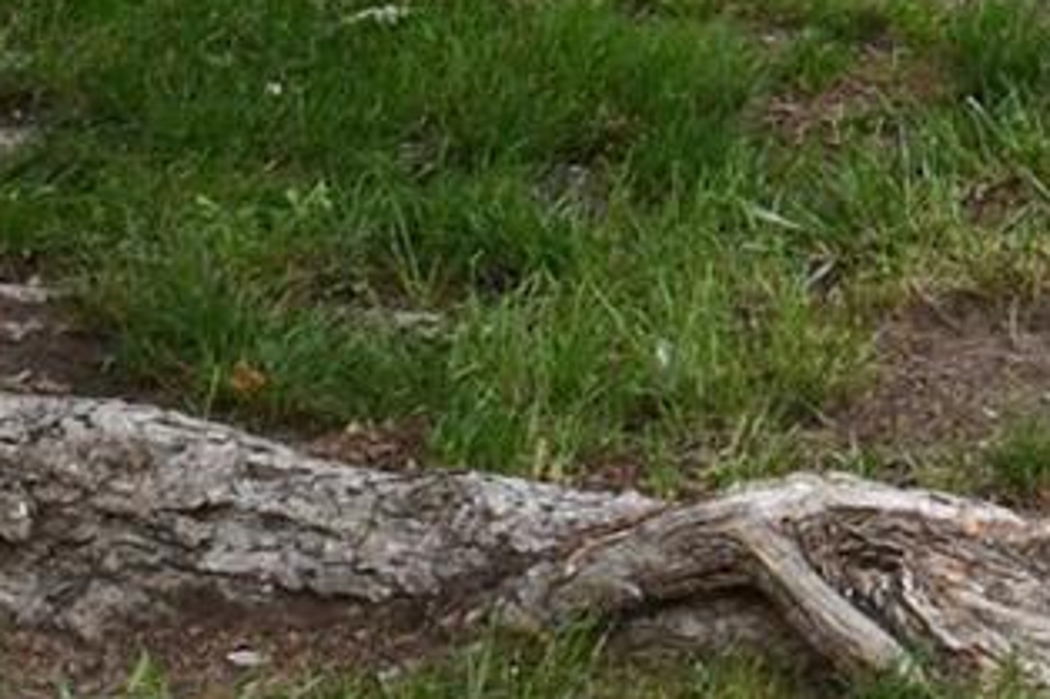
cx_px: 2053
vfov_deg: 7.2
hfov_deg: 10.7
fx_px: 5130
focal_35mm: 176
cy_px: -1156
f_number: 3.5
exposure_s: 1/250
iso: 500
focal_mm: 18
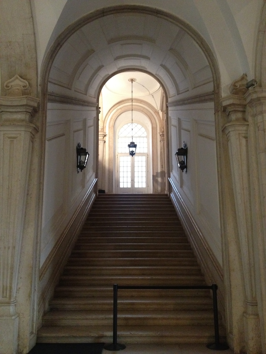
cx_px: 133
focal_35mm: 35
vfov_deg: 52.6
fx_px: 359
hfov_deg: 40.7
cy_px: 177
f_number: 2.4
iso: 500
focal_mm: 4.28
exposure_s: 1/15
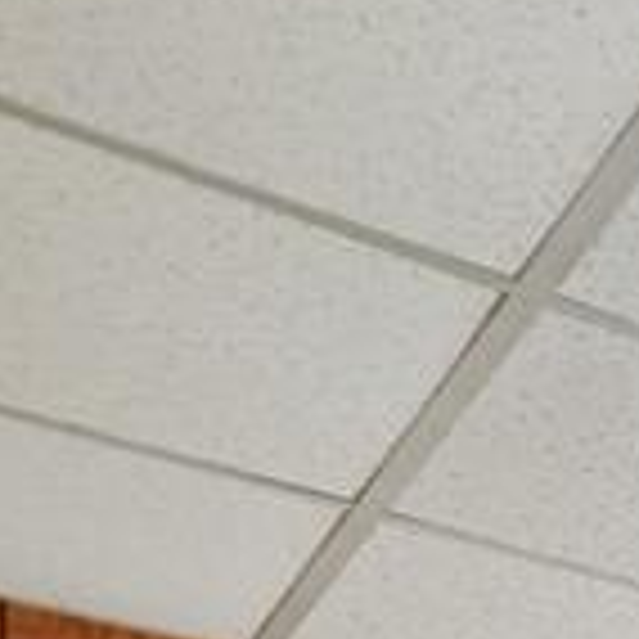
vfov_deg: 14.0
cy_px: 1467
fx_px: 1921
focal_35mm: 92
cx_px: 2146
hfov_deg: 10.1
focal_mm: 10
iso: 400
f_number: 8
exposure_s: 1/3.33
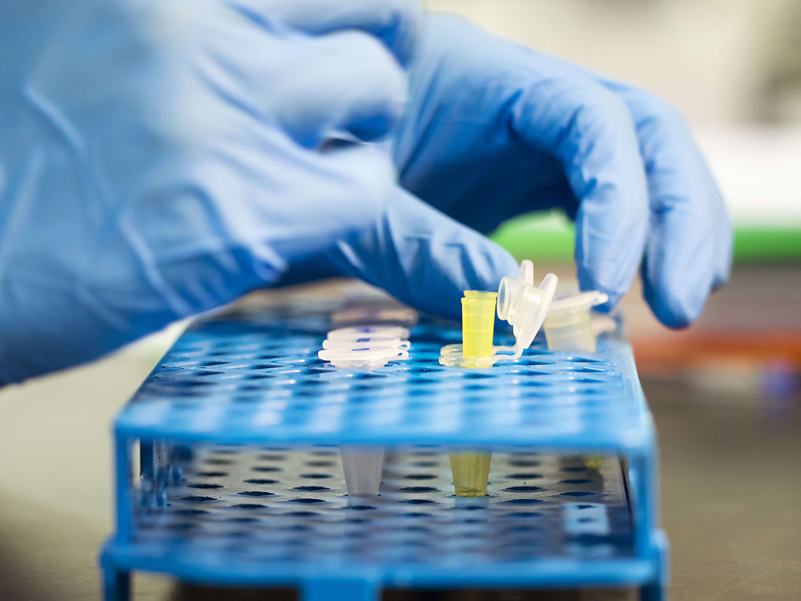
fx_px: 4397
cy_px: 300
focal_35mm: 190
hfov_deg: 10.4
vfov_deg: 7.8
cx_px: 400
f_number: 2.8
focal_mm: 95
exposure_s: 1/100
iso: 800
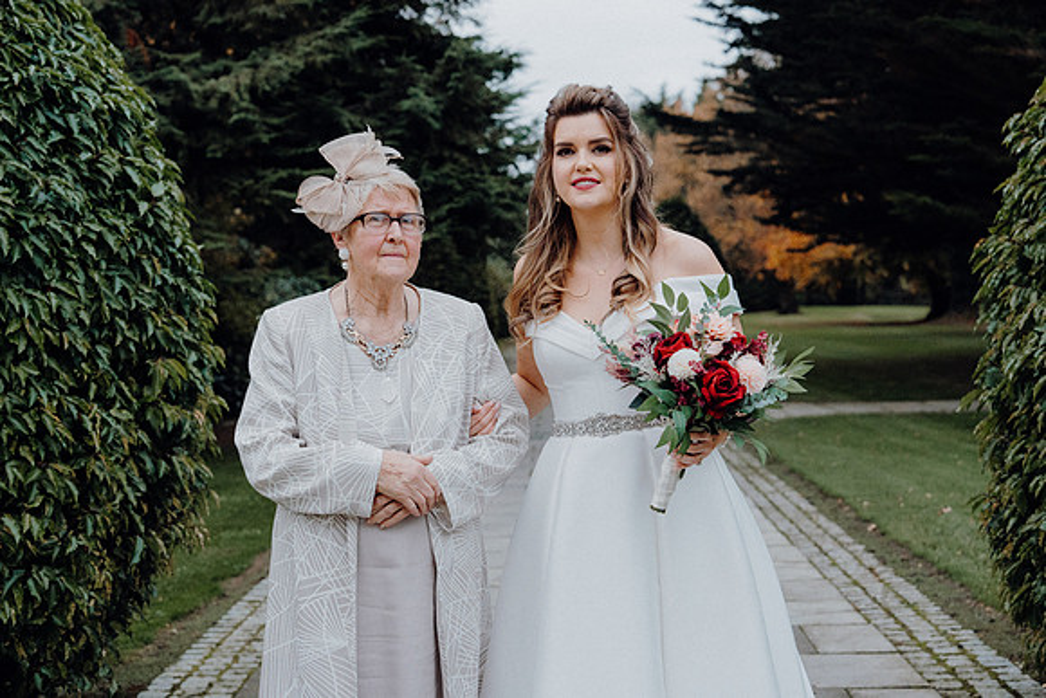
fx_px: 1831
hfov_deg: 31.9
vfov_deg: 21.6
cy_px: 349
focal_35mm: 63
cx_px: 523
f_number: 5
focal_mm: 63
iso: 4000
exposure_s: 1/200
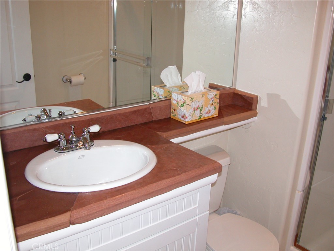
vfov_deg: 40.7
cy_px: 126
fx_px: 338
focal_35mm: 35
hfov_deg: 52.6
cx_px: 167
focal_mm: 8.9
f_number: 2.8
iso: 200
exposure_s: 1/60
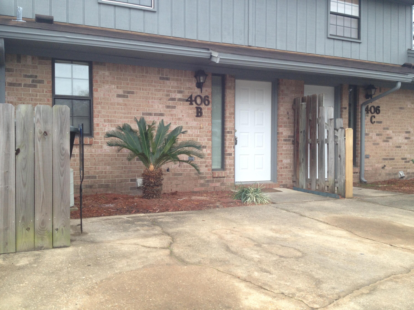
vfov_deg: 40.7
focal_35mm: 35
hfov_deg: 52.6
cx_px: 207
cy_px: 155
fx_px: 419
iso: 64
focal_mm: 4.28
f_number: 2.4
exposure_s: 1/20
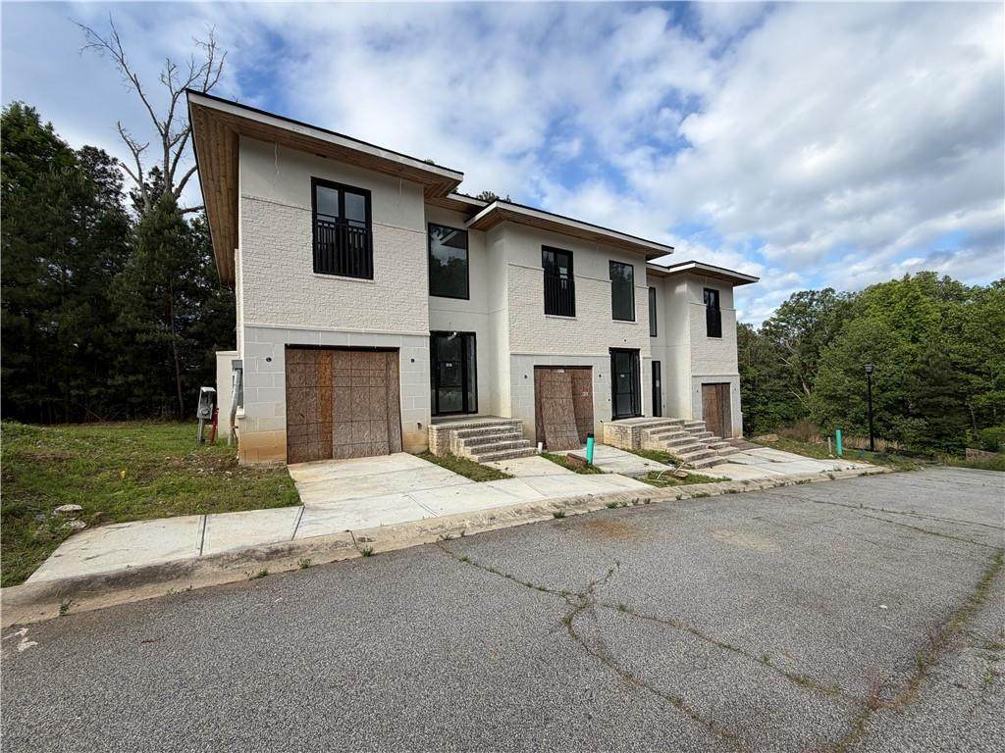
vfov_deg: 85.7
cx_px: 502
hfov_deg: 102.1
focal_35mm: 14
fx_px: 406
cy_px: 376
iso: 25
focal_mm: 2.22
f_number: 2.2
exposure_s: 1/770
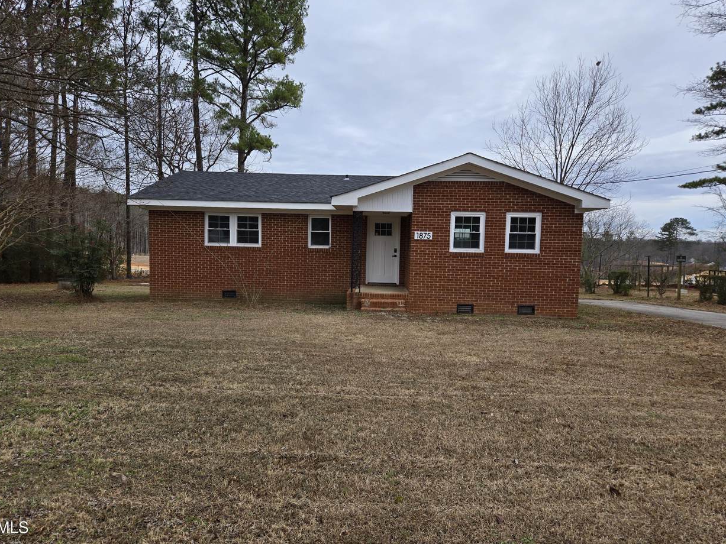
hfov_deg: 71.6
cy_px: 270
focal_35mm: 24
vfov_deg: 56.8
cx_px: 362
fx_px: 503
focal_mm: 5.4
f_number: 1.8
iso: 25
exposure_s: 1/538
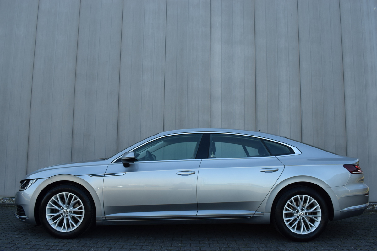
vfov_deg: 43.6
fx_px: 314
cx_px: 188
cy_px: 126
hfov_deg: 61.9
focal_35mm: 30
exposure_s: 1/250
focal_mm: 20
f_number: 8
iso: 400
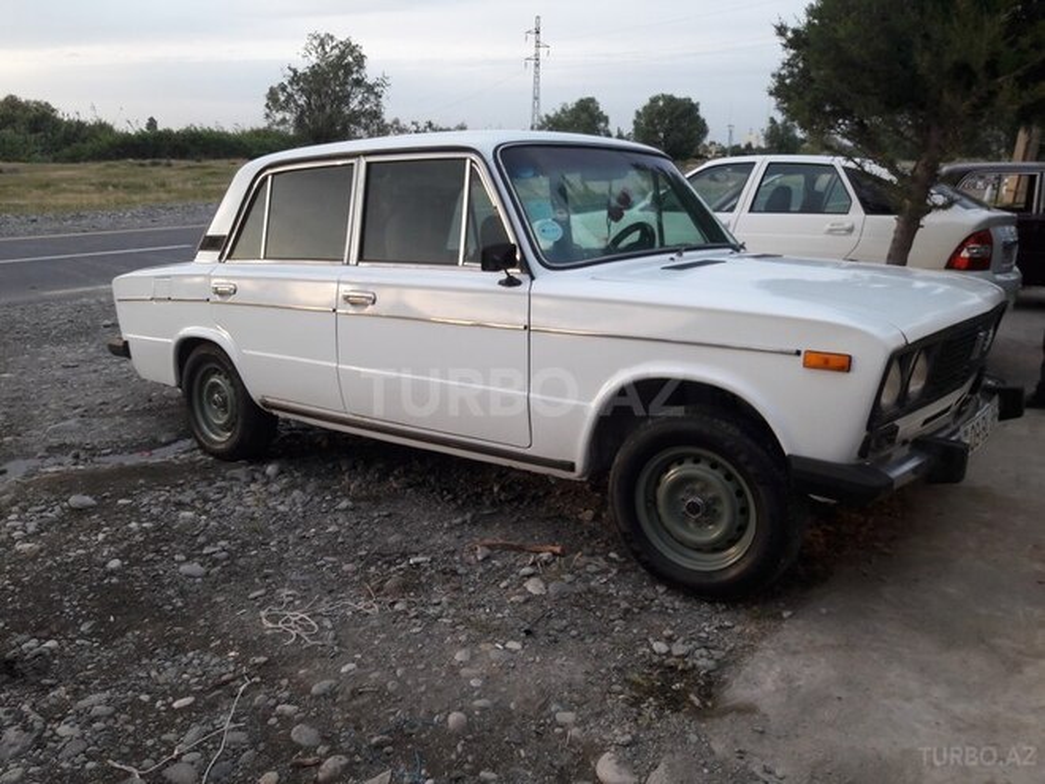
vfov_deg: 49.7
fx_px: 845
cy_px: 392
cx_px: 522
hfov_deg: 63.4
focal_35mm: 28
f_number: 1.9
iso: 40
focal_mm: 3.7
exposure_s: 1/136
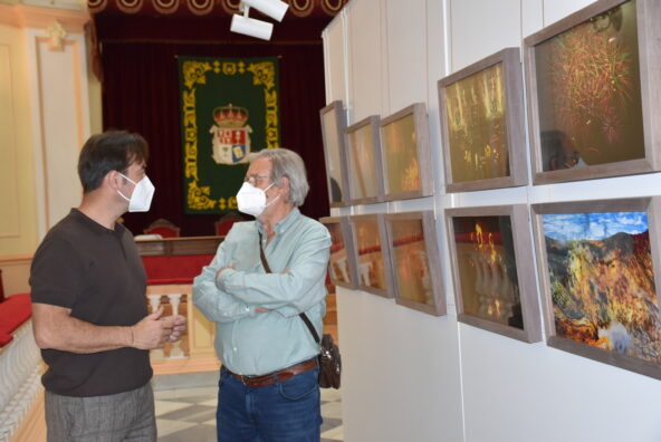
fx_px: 882
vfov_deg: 28.1
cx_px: 330
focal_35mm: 48
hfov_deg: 41.1
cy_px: 221
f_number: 4
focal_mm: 32
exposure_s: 1/60
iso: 800
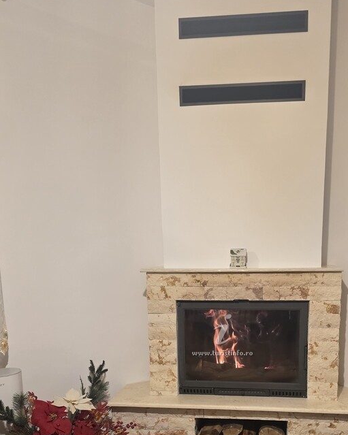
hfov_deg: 40.7
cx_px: 228
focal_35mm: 36
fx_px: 464
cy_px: 340
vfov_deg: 47.9
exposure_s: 1/120
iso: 640
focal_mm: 6.3
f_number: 1.7
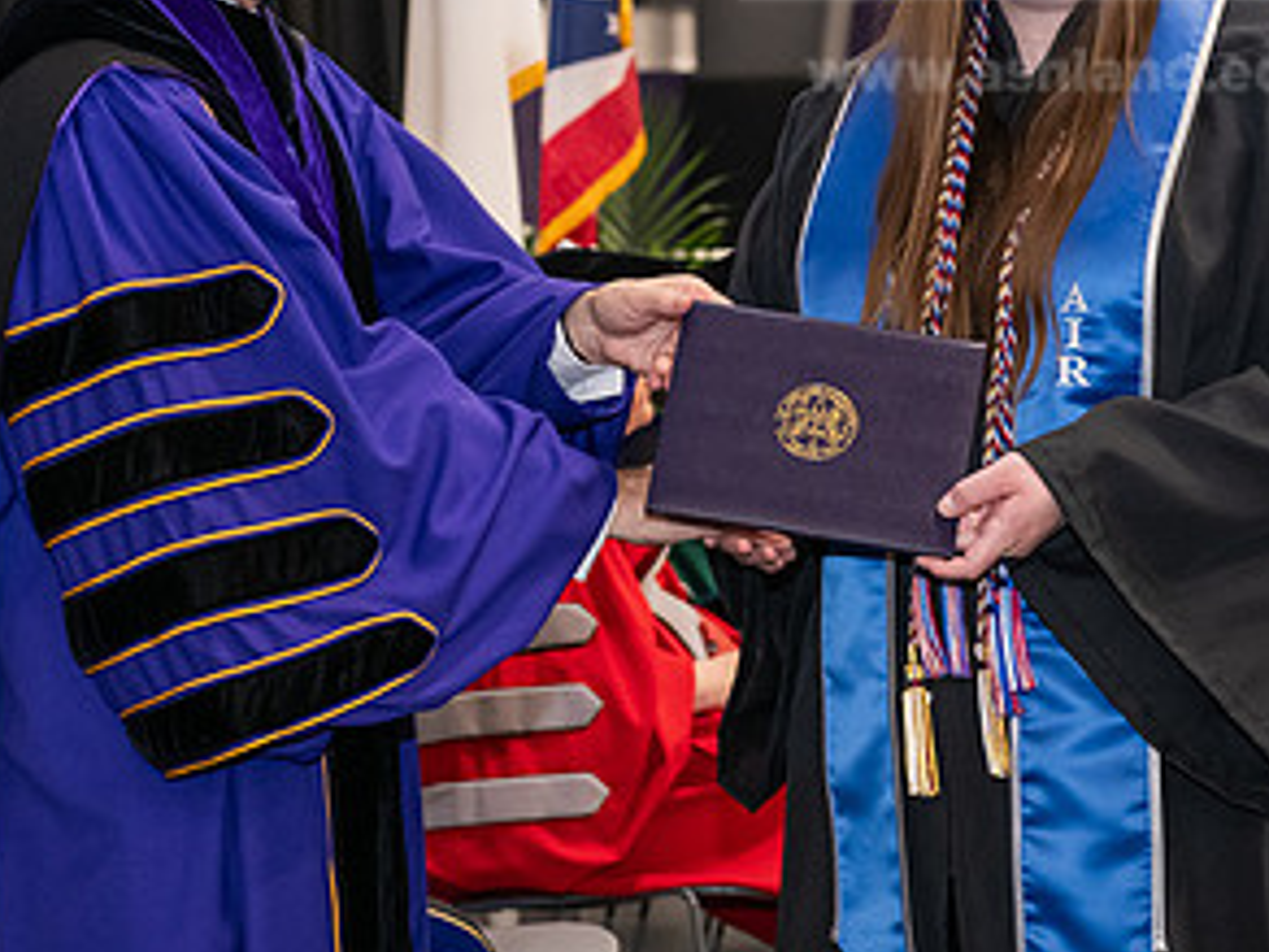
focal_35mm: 126
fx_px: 4619
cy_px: 163
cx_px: 608
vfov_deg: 11.7
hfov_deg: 15.6
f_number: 5
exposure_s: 1/125
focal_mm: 66
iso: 2500
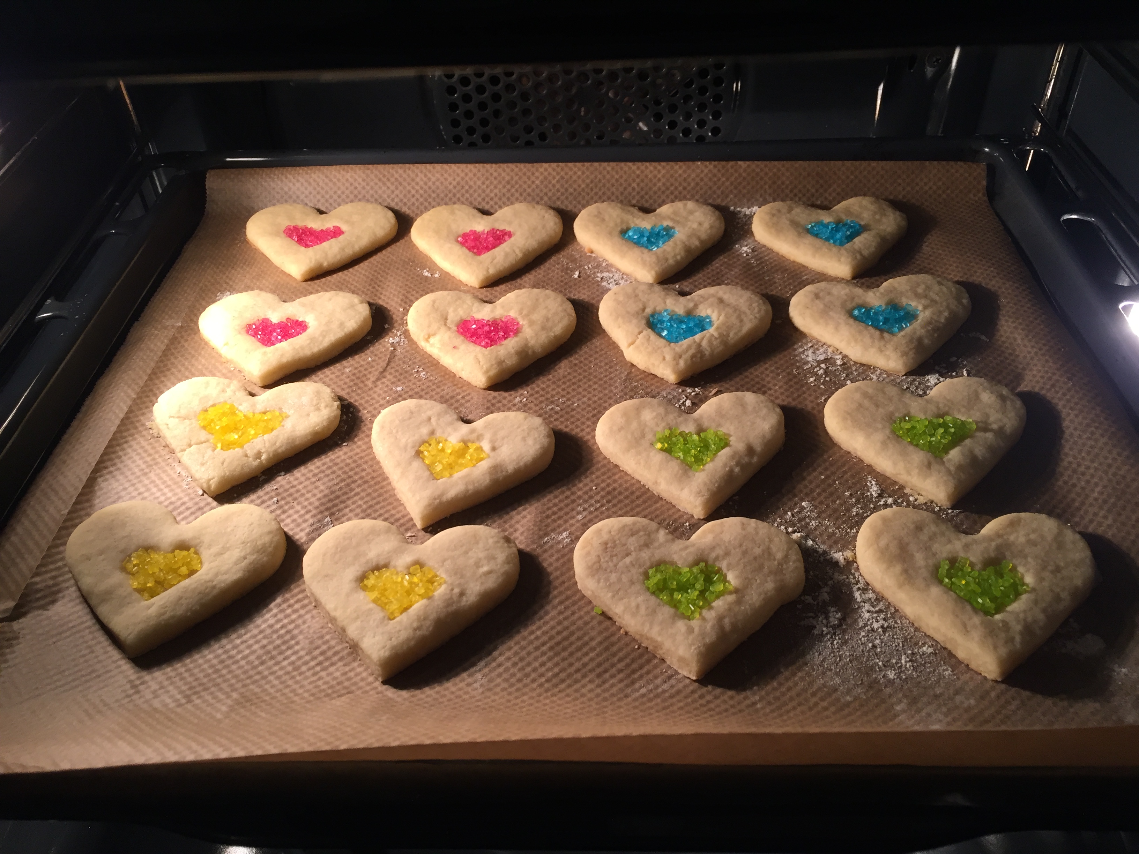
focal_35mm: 29
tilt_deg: -42.0
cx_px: 570
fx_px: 954
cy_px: 427
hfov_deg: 61.7
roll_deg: +2.7
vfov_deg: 48.2
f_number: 2.2
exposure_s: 1/33
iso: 40
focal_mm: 4.15
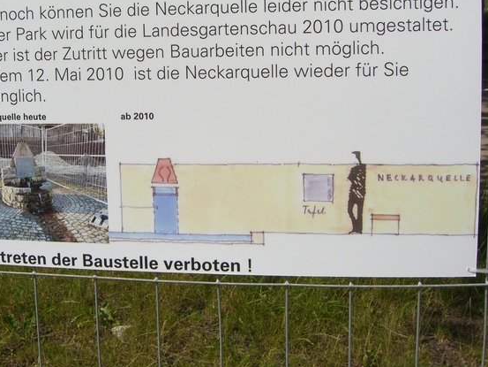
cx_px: 165
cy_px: 105
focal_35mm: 55
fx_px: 776
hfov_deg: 34.6
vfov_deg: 26.3
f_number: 4
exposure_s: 1/1600
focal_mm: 7.9
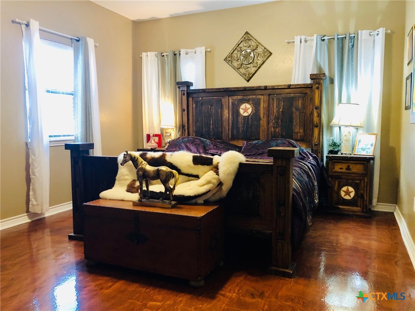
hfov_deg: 63.4
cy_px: 156
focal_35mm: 28
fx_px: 336
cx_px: 208
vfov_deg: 49.7
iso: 80
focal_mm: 4
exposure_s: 1/15
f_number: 1.8
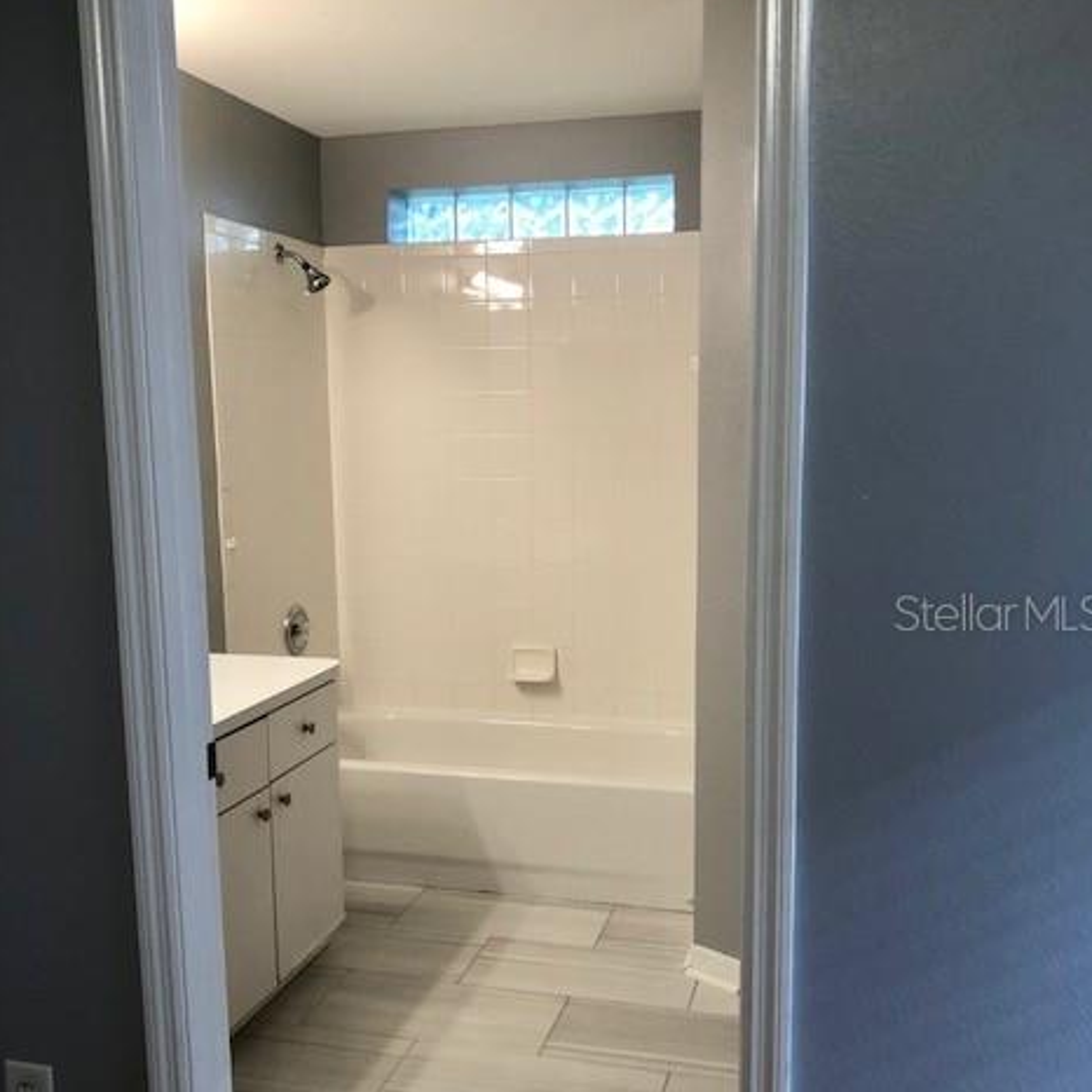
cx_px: 553
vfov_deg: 48.3
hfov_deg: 48.4
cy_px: 612
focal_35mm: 34
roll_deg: +1.8
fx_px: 1213
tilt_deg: -7.2
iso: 32
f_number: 1.8
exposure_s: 1/30
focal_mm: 3.99
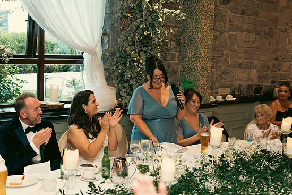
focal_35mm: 58
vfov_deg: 23.4
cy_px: 98
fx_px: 471
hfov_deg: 34.5
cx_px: 142
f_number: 3.5
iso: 2500
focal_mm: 55
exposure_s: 1/160
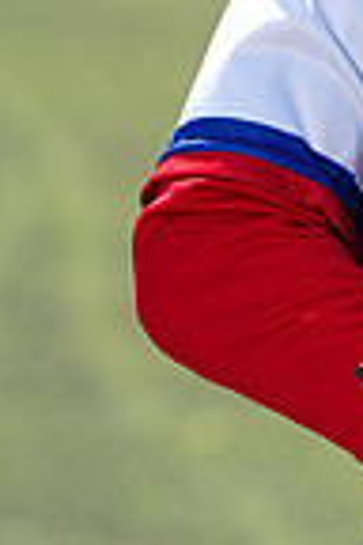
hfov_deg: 2.0
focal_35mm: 689
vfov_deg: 3.0
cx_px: 724
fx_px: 10420
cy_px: -265
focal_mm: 171
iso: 50
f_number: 5
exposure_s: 1/250
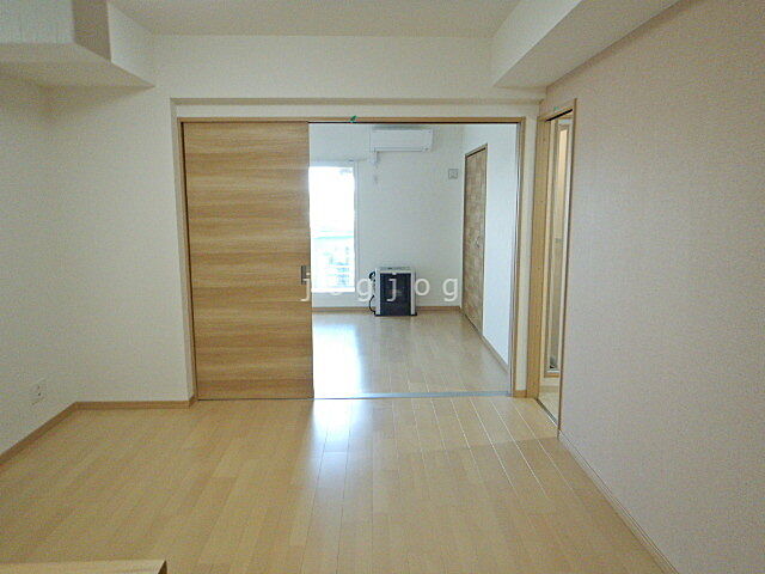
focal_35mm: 24
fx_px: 530
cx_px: 382
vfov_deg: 56.8
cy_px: 287
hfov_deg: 71.6
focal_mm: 4.3
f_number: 2.8
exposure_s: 1/30
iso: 200
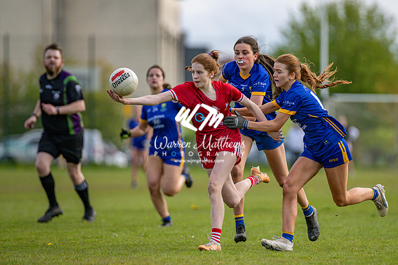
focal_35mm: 425
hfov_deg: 4.8
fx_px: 4700
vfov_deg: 3.2
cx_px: 233
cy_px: 154
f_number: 2.8
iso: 280
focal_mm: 300
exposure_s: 1/6400
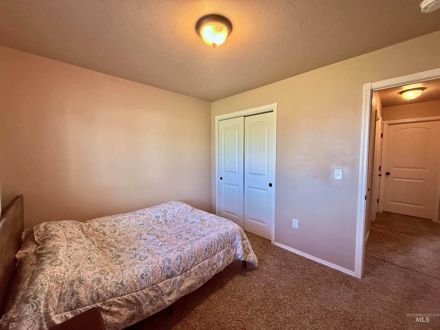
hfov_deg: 102.1
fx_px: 178
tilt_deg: -2.4
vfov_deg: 85.7
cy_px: 165
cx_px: 220
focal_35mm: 14
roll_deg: +1.4
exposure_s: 1/120
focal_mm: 2.22
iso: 250
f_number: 2.2
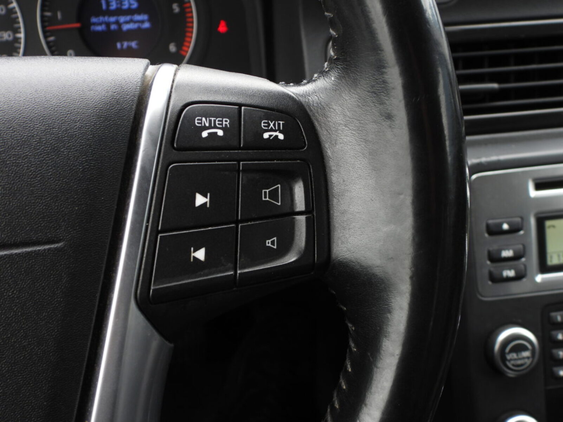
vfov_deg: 37.7
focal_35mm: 38
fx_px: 618
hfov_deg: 49.0
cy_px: 211
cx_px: 282
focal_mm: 6.8
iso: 100
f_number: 3.2
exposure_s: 1/50
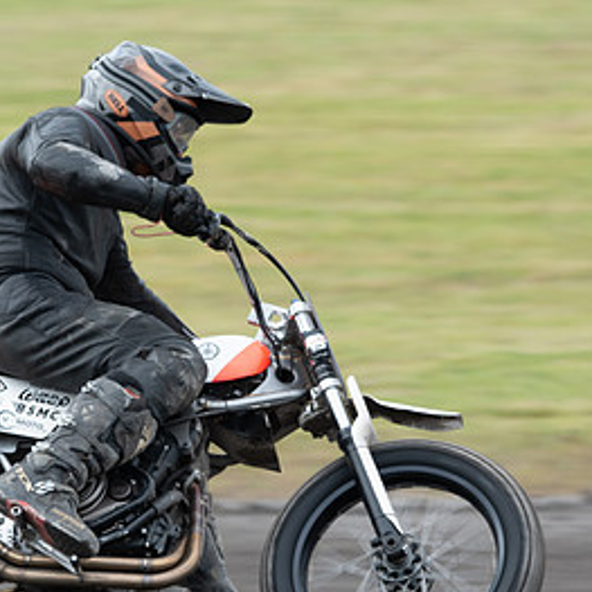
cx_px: 196
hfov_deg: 2.8
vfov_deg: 2.8
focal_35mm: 637
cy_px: 366
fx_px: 12325
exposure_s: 1/320
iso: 320
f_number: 8
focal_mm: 340
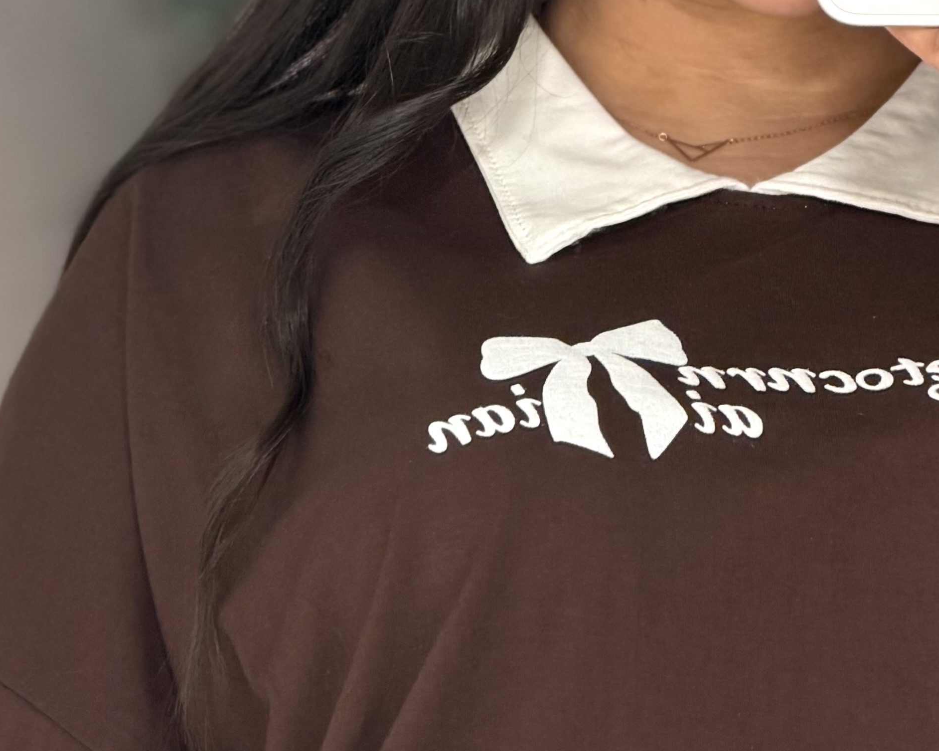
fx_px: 8226
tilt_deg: -7.0
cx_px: 727
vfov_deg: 5.2
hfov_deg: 6.5
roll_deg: -0.8
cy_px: 439
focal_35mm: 296
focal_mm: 16.89
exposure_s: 1/100
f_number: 2.8
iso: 64
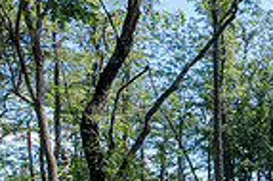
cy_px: 224
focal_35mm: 58
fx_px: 439
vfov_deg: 21.5
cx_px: 484
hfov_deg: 22.1
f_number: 6.3
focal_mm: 14
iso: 320
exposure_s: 1/320
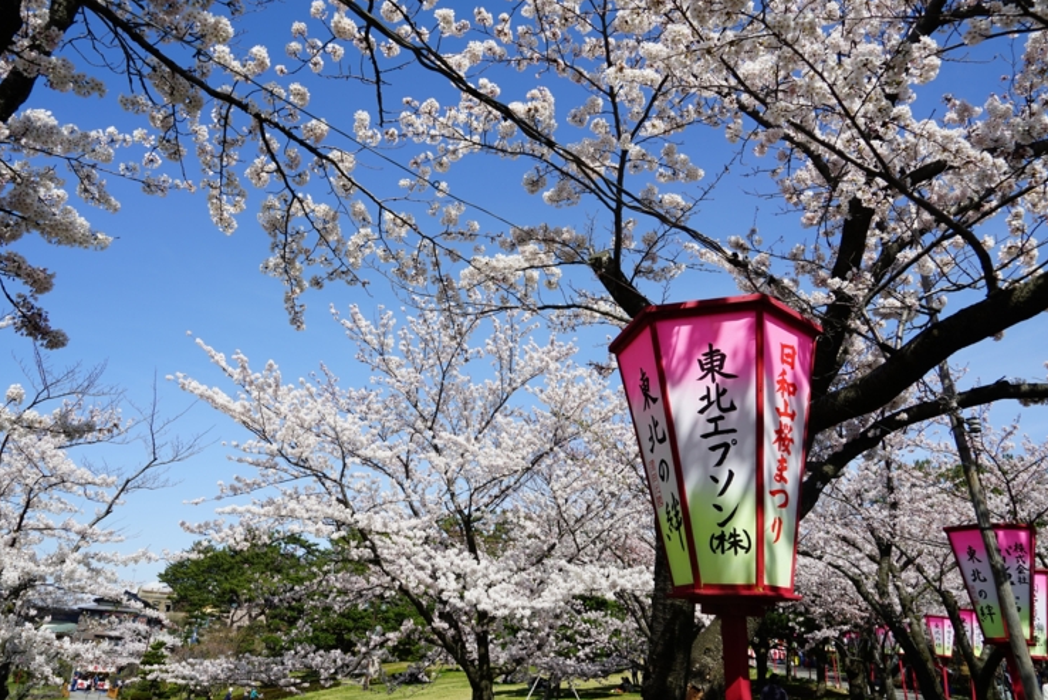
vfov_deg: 49.6
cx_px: 484
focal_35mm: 26
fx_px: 757
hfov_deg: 69.3
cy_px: 332
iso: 100
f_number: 11
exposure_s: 1/125
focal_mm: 24
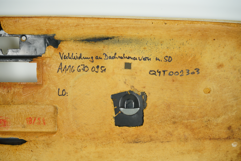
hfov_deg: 48.5
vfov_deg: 33.4
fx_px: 268
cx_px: 120
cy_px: 80
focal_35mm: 40
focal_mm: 40
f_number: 7.1
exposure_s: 1/200
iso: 200
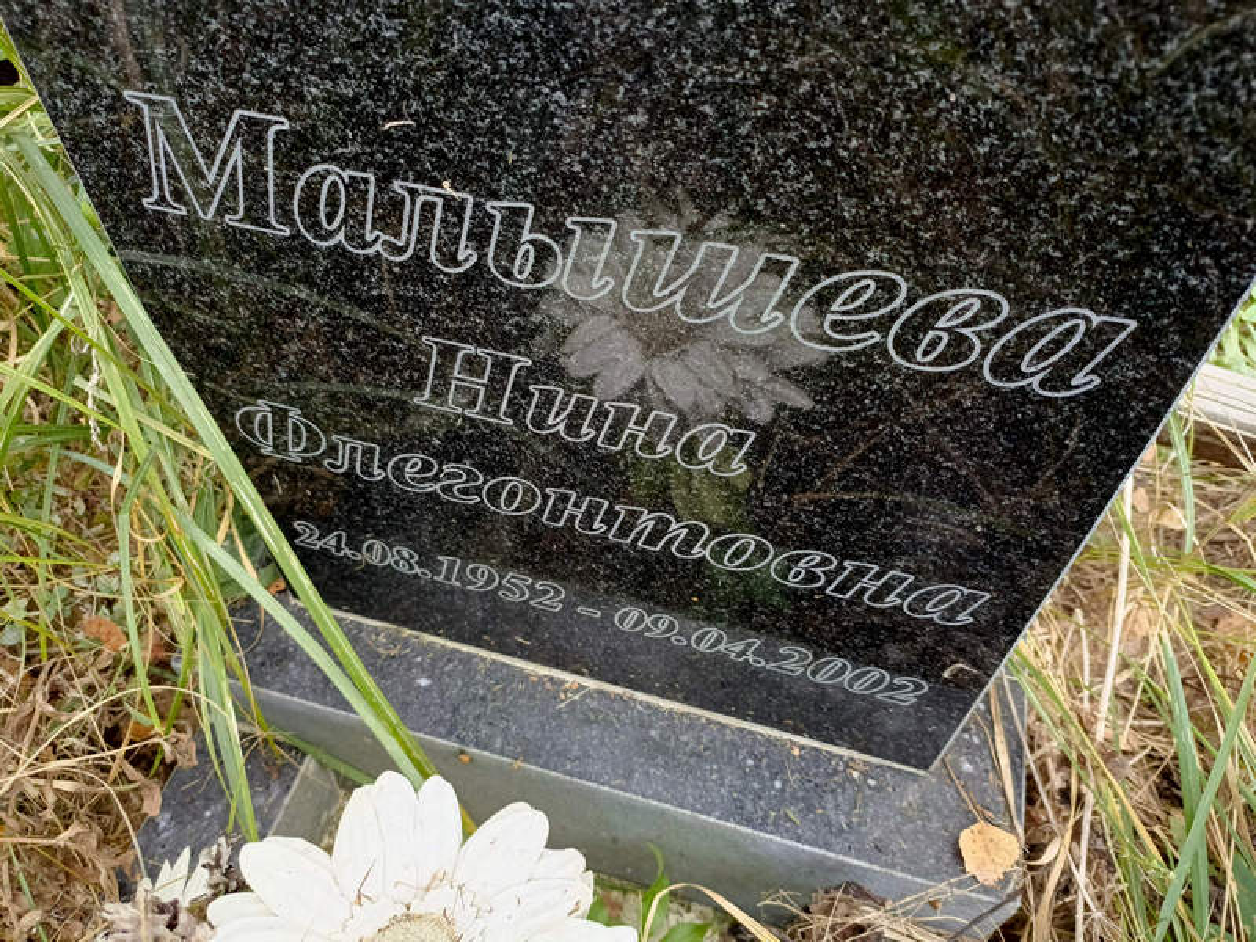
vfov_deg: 54.9
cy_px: 471
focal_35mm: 25
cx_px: 628
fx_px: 907
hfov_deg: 69.4
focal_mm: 4.76
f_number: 1.69
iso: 270
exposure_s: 1/100
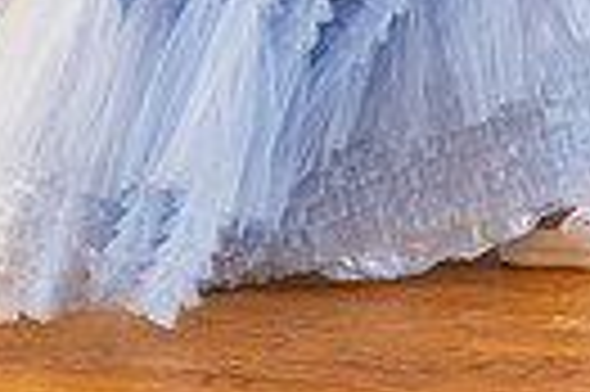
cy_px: -372
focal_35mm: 200
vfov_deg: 6.7
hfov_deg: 9.9
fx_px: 3274
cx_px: 919
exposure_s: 1/80
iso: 800
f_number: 4
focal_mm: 45
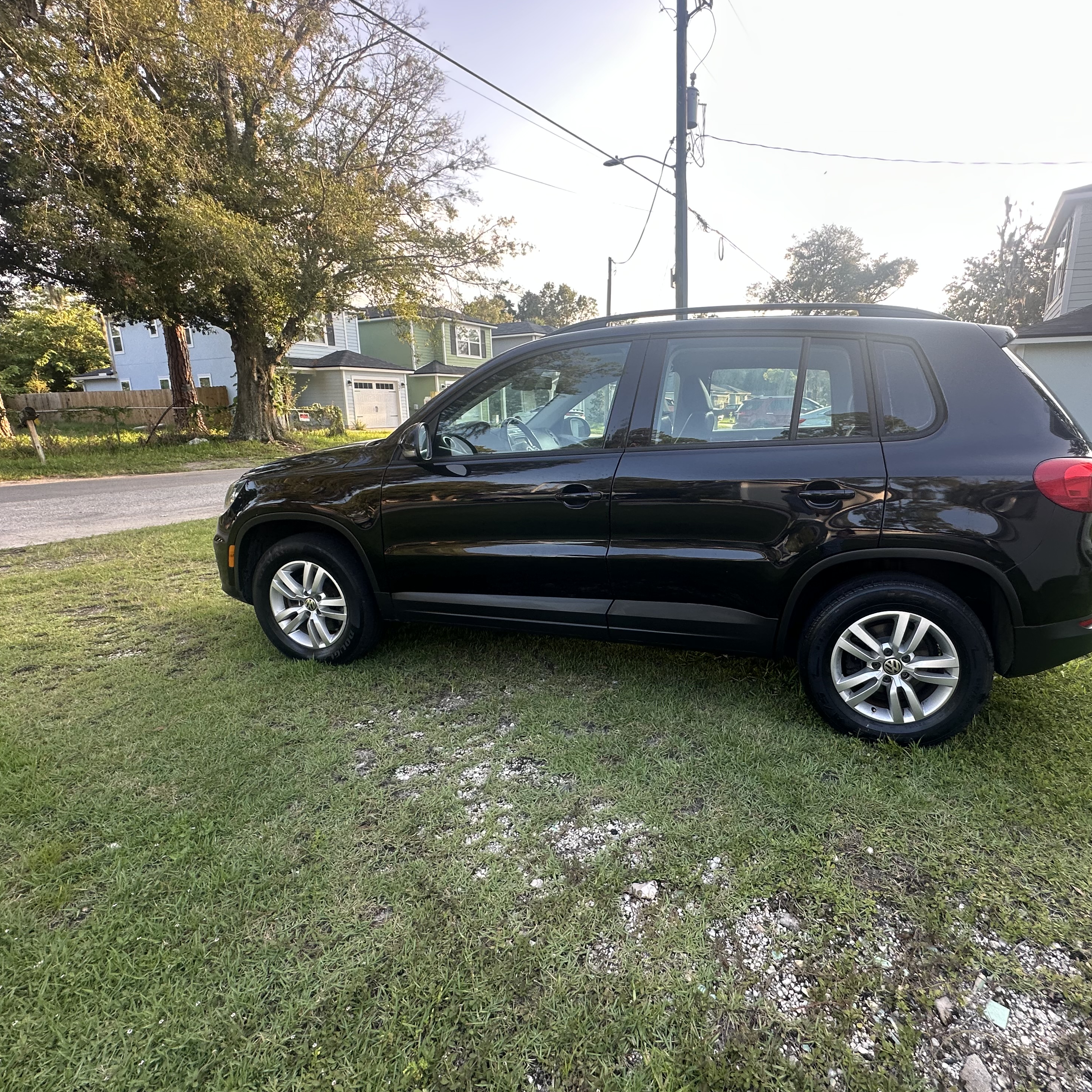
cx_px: 629
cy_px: 548
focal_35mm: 17
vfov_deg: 84.0
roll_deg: +1.4
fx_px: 607
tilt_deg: -11.9
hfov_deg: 83.4
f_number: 2.2
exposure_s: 1/117
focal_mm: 2.22
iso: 40
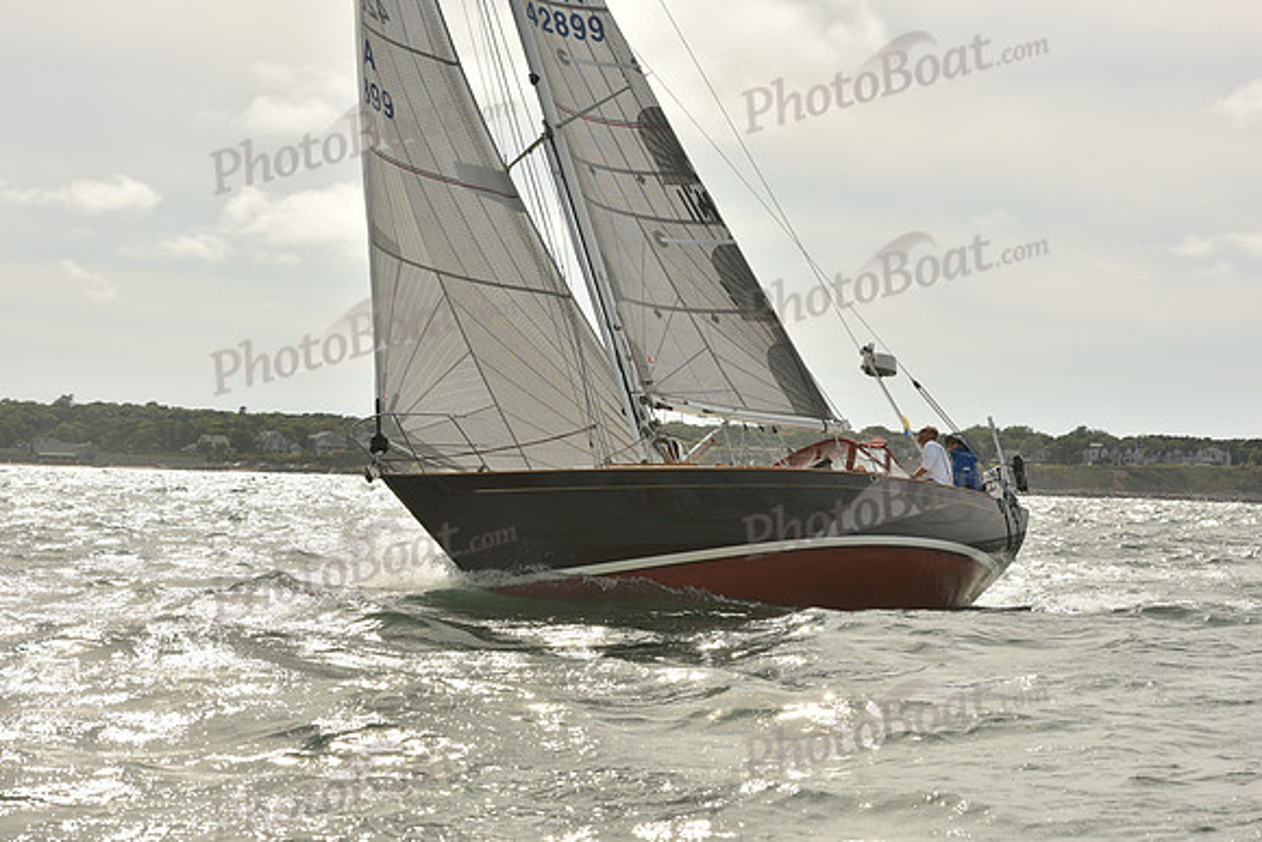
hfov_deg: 21.5
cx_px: 631
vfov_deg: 14.4
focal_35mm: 95
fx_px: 3331
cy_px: 421
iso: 320
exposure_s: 1/1250
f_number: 10
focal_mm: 95
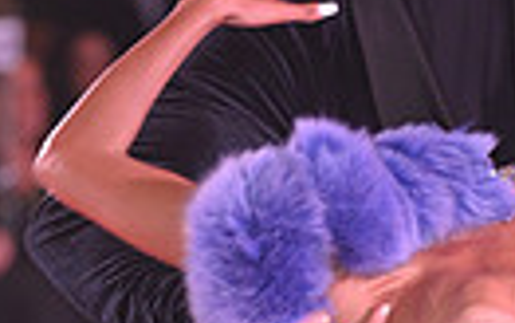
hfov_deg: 2.5
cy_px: 512
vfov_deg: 1.6
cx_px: 360
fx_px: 11711
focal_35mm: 834
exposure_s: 1/200
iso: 2000
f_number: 4
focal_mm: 185
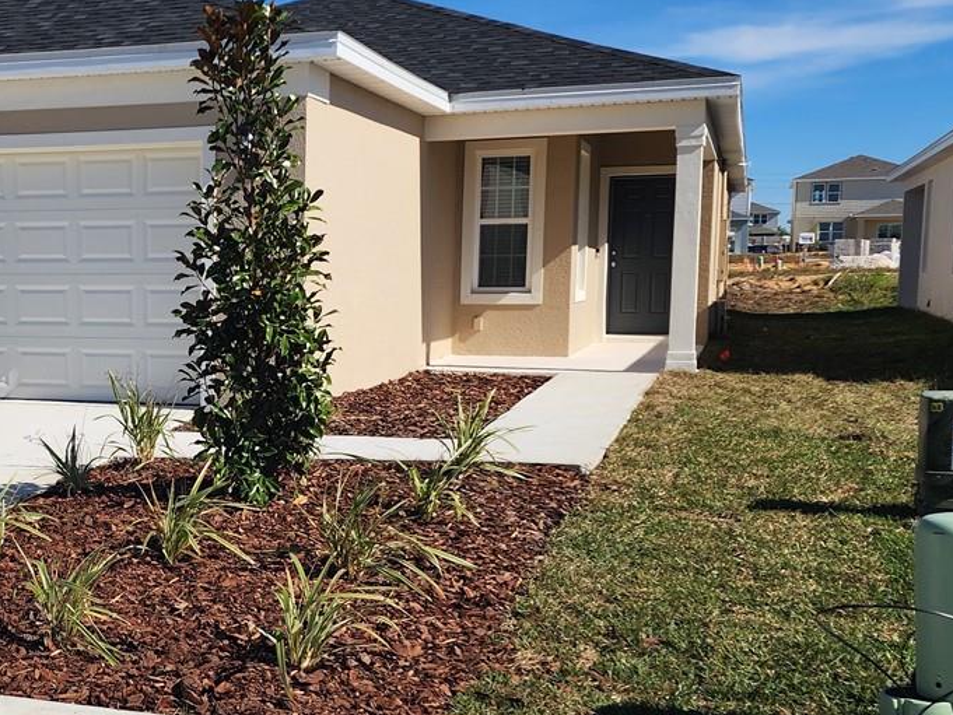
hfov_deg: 34.0
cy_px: 435
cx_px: 130
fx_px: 1487
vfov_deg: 27.0
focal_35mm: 54
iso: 12
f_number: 1.8
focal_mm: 6.4
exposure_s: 1/1834
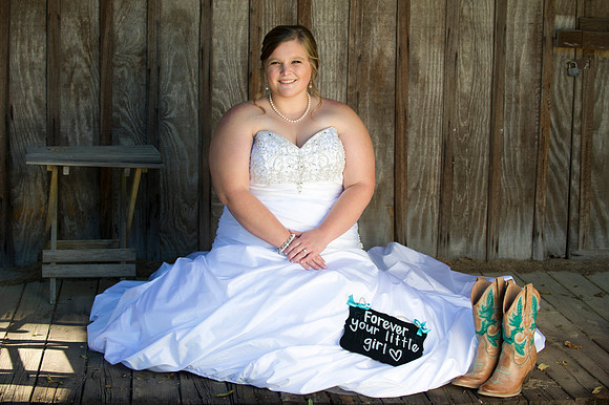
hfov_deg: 28.9
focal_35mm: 70
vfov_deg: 19.4
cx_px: 304
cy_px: 202
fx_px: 1183
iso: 200
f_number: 4.5
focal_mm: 70
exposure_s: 1/160
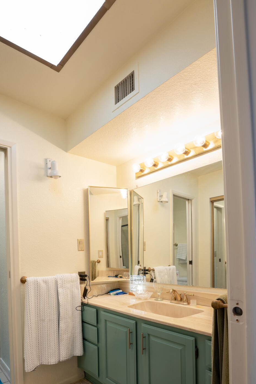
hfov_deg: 58.8
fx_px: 224
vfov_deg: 79.2
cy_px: 247
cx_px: 98
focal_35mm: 21
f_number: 7.1
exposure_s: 1/3
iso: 100
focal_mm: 14.7
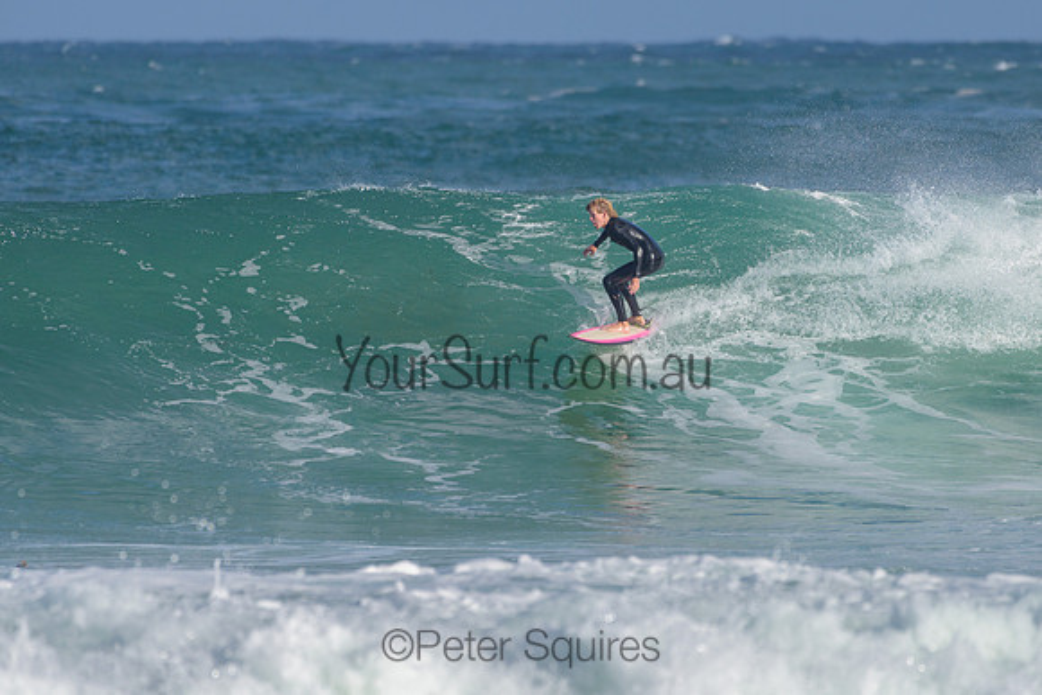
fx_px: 17734
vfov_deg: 2.2
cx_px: 566
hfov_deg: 3.4
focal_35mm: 613
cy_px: 351
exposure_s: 1/2000
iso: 125
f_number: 5.6
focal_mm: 500
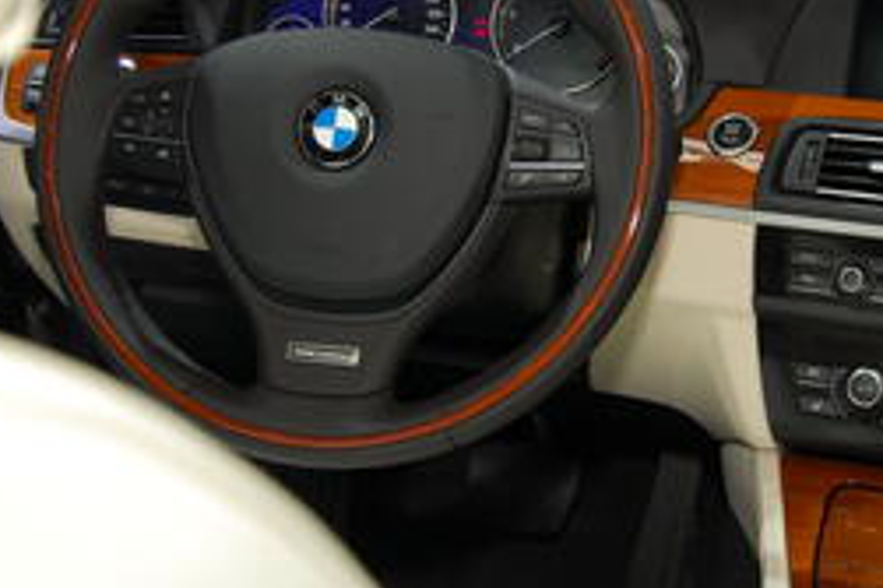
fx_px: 1642
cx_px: 651
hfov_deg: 29.7
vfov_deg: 20.1
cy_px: 155
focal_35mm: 67
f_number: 4.2
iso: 200
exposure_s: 1/60
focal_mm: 28
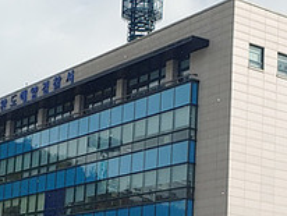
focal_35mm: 93
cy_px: 176
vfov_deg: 15.8
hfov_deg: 21.0
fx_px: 772
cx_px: 114
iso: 50
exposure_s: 1/3226
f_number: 1.5
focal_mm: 4.23
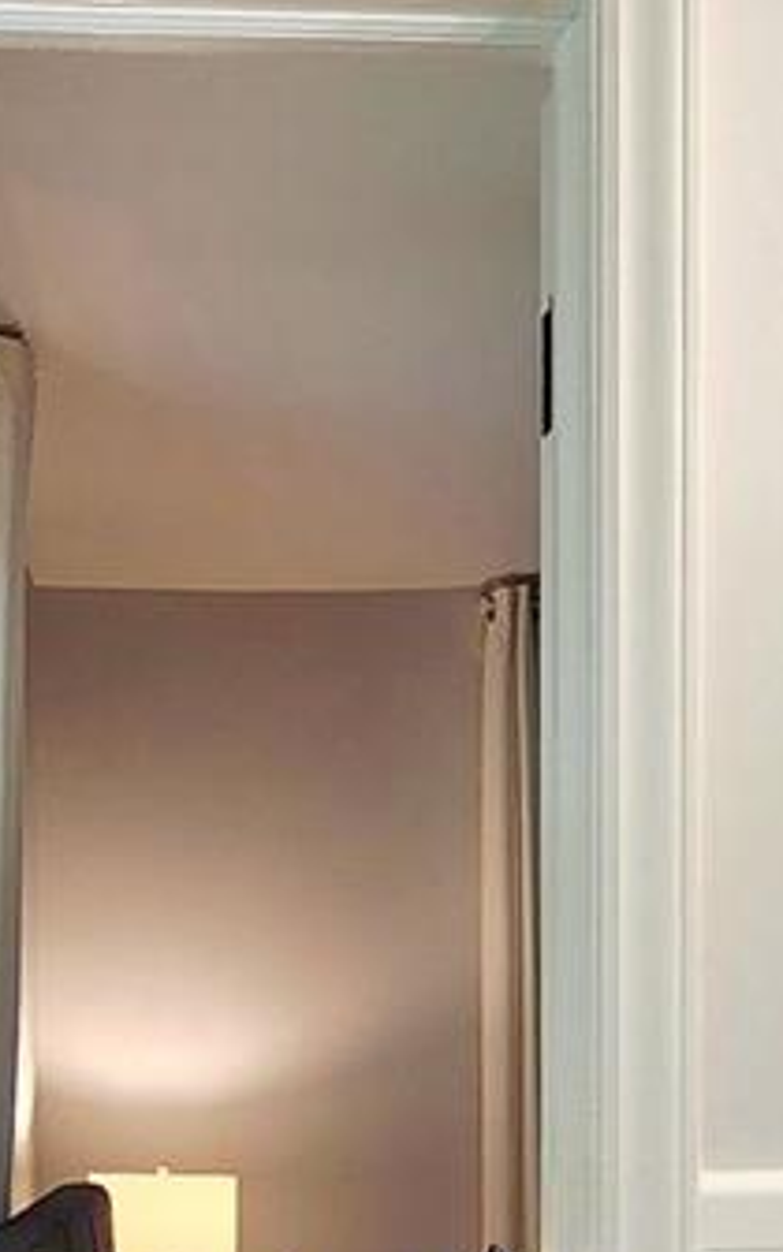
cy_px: 1245
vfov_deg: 30.3
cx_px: 392
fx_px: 2151
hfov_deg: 20.6
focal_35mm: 63
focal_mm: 2.2
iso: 100
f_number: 2.2
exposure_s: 1/60.2
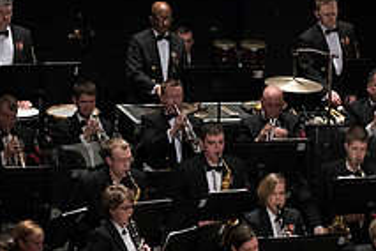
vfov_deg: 3.6
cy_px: 132
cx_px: 99
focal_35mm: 381
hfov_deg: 5.4
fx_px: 3979
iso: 4000
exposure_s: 1/500
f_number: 5.6
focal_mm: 140
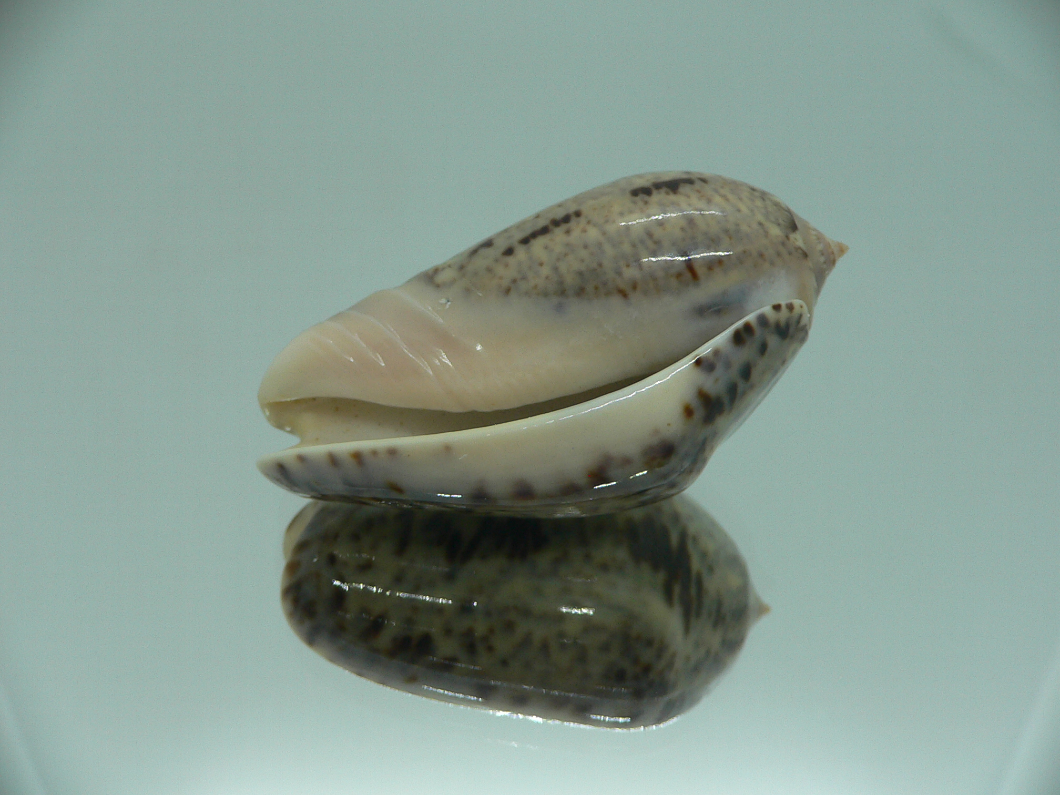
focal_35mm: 35
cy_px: 398
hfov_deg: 52.6
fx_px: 1072
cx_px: 530
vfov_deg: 40.7
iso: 80
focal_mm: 4.6
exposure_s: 1/60
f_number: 2.8
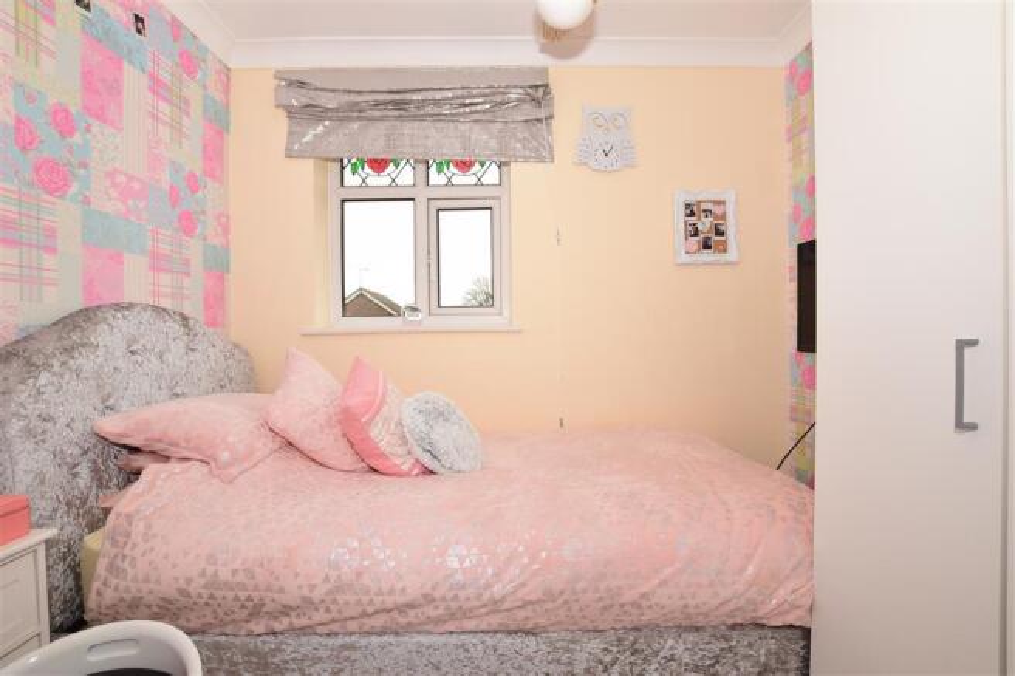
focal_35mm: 15
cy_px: 338
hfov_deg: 100.4
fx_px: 423
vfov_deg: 77.3
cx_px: 508
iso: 400
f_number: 7.1
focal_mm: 10
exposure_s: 1/200
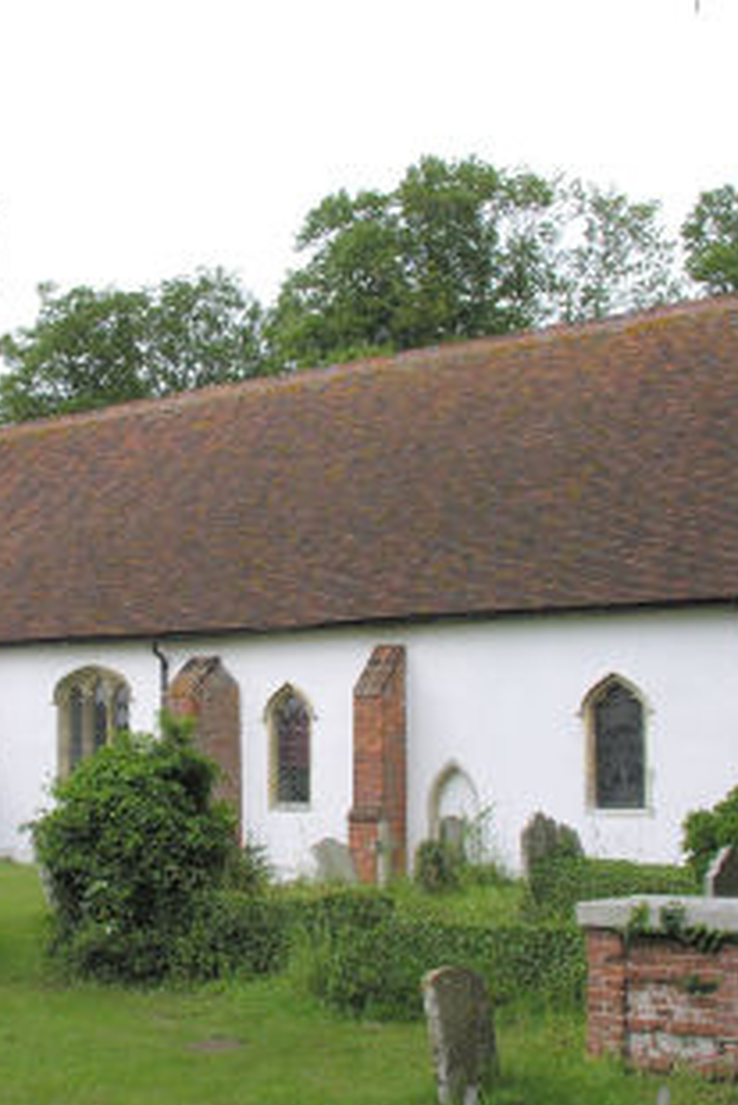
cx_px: 203
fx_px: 1659
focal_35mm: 54
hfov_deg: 24.9
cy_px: 608
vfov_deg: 36.8
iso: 50
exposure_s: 1/136
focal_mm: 8.9
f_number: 5
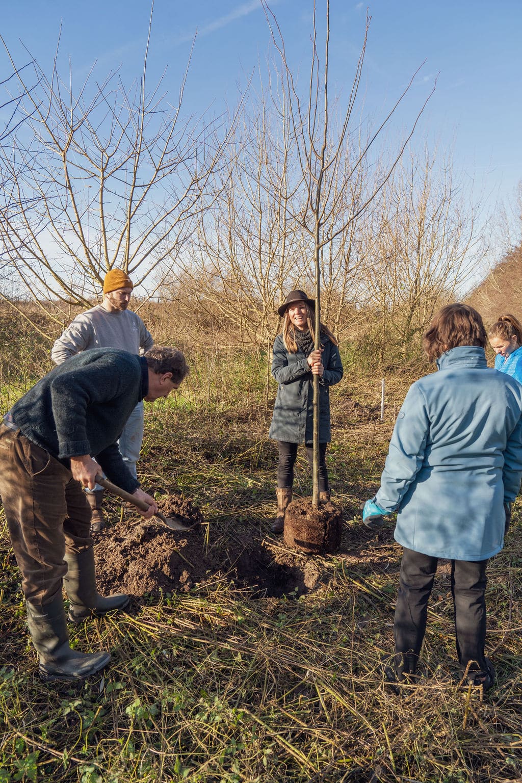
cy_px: 392
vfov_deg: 73.7
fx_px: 522
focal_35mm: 24
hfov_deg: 53.1
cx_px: 261
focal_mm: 24
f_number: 5
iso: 100
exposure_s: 1/200
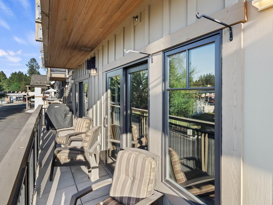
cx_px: 142
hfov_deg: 87.7
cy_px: 103
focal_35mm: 18
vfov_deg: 71.6
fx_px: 142
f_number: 11
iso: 800
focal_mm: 16
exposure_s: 1/160
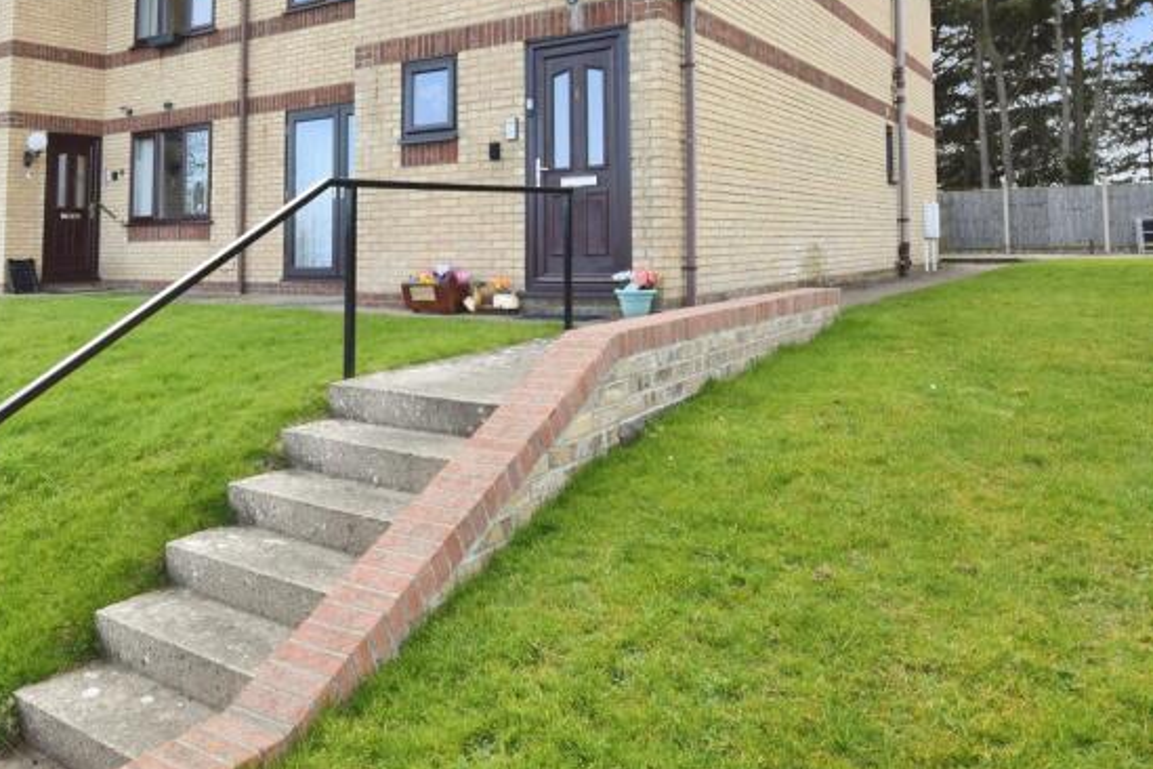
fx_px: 897
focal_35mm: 28
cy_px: 148
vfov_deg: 44.1
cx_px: 376
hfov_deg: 63.7
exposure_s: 1/250
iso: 360
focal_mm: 10
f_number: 8
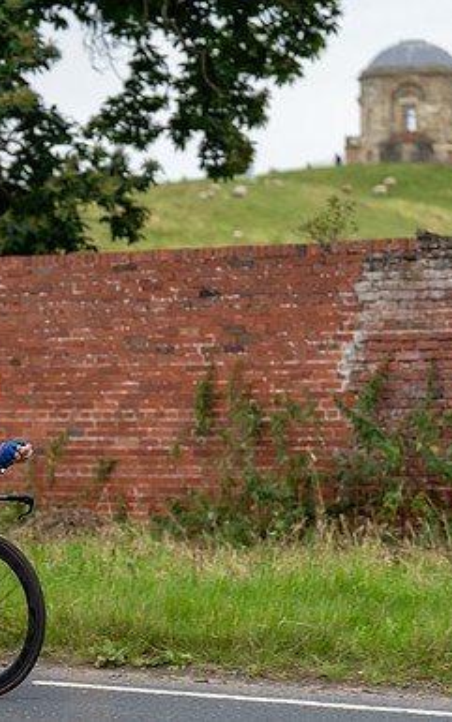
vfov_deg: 14.1
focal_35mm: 148
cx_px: -55
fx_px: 2914
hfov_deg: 8.8
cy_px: 393
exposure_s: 1/800
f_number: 2.8
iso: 1000
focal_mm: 84
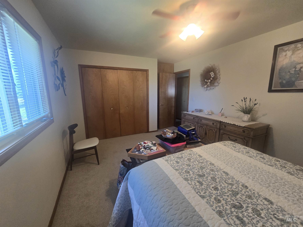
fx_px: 114
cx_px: 152
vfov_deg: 89.9
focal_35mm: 13
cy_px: 114
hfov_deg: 106.2
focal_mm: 2.2
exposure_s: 1/60
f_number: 2.2
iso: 250
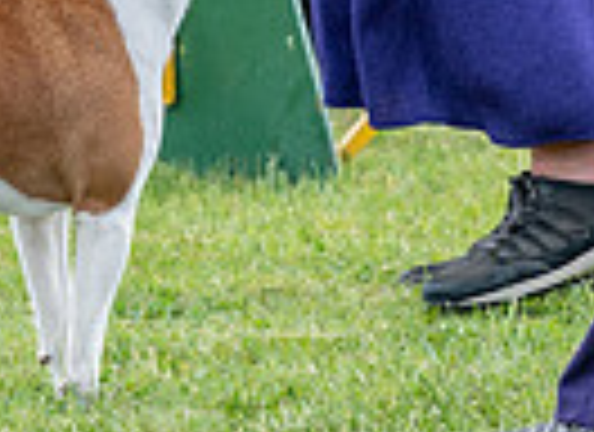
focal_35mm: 1074
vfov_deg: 1.4
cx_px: 129
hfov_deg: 1.9
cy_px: -246
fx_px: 18230
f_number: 4
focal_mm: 200
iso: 400
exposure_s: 1/640
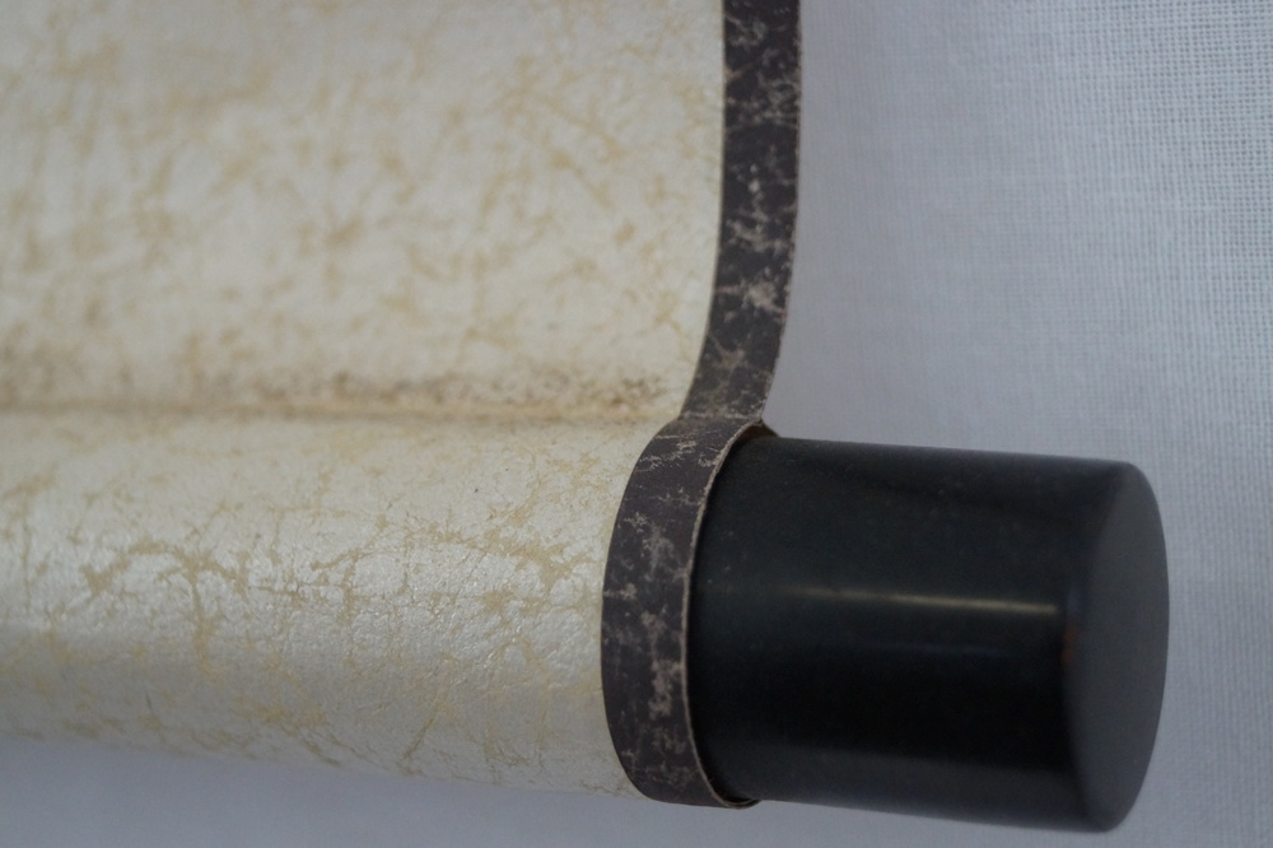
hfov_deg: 24.6
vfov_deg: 16.5
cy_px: 424
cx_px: 636
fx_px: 2916
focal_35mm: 82
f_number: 5.6
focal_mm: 55
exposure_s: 1/160
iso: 2000
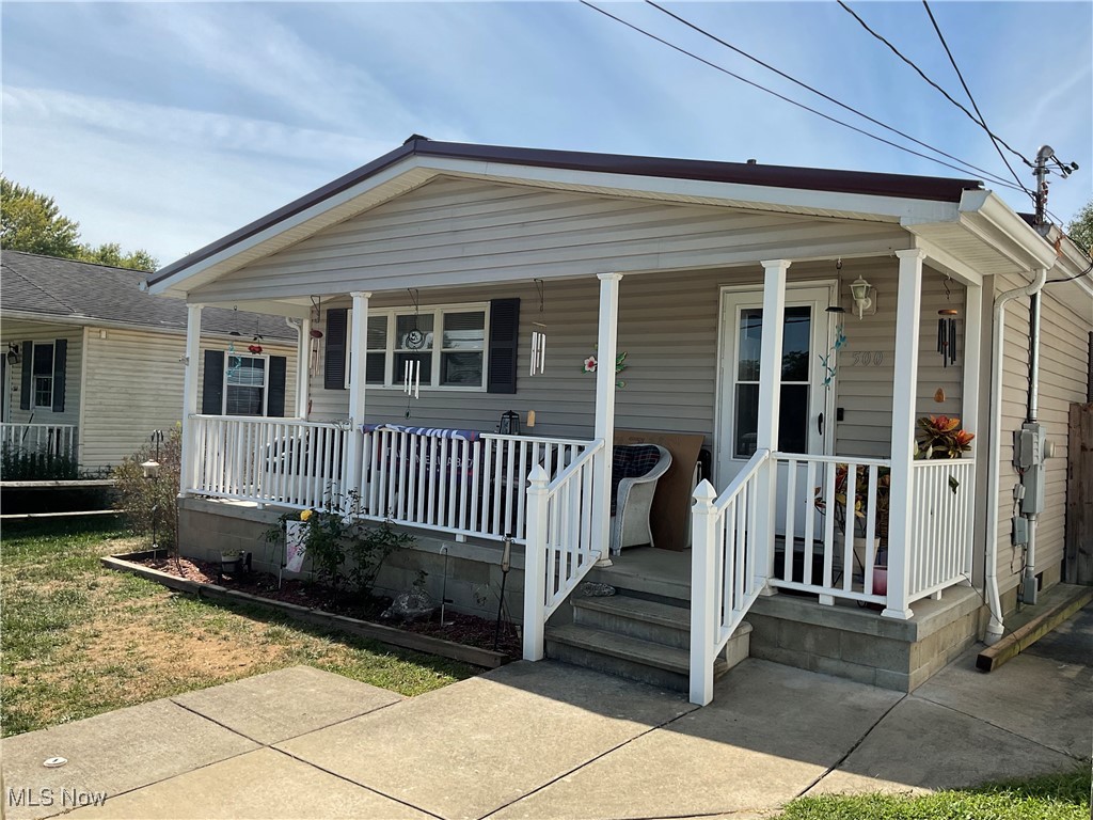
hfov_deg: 61.7
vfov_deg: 48.2
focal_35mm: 29
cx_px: 546
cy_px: 410
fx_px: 916
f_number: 1.8
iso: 16
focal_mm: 3
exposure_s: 1/1984
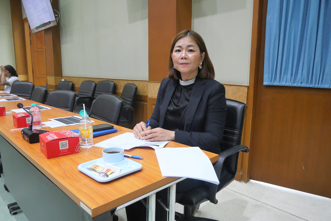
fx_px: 221
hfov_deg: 73.7
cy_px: 110
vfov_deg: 53.2
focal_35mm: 24
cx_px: 166
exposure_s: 1/125
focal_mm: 12
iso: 3200
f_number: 4
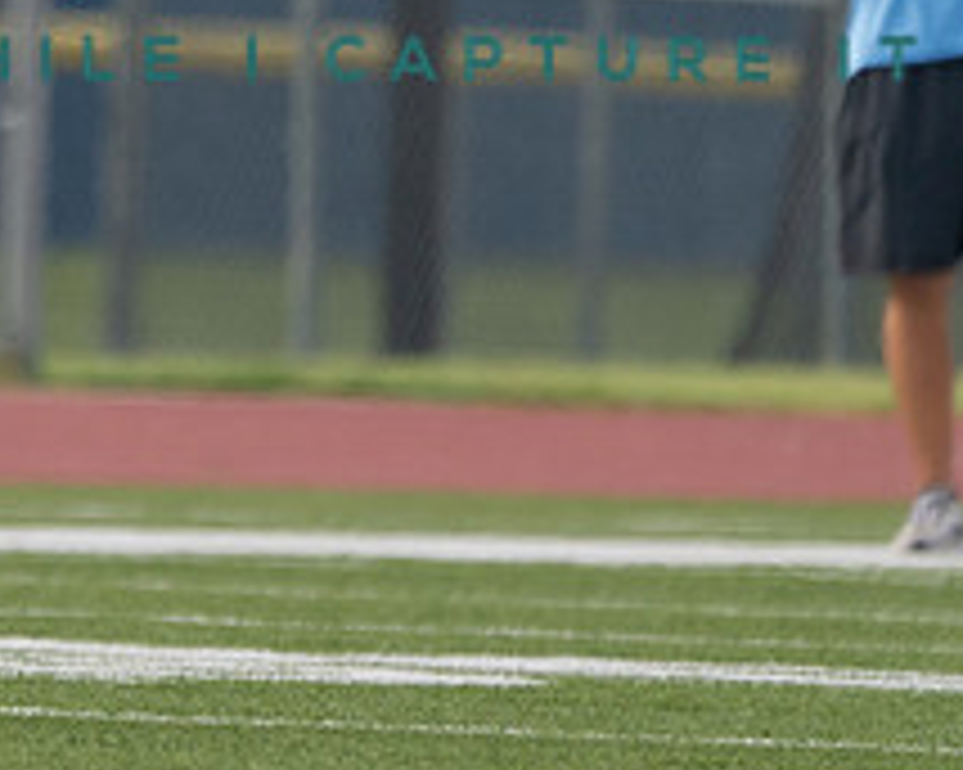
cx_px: -286
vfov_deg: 1.0
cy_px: -109
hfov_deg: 1.3
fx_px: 43188
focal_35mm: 1516
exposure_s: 1/1250
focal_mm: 400
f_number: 5.6
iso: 320
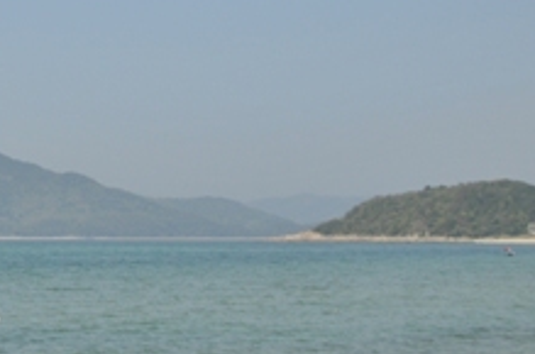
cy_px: 28
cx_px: -42
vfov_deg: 11.4
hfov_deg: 16.8
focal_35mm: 118
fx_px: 1757
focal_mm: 27
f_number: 4
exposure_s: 1/3200
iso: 200
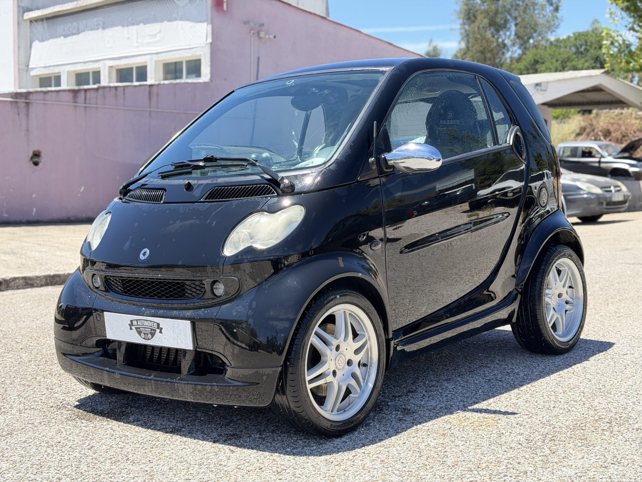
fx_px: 890
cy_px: 241
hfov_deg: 39.7
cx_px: 321
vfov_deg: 30.3
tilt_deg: -5.5
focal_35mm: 48
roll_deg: -2.0
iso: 100
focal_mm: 6.76
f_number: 1.78
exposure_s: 1/906
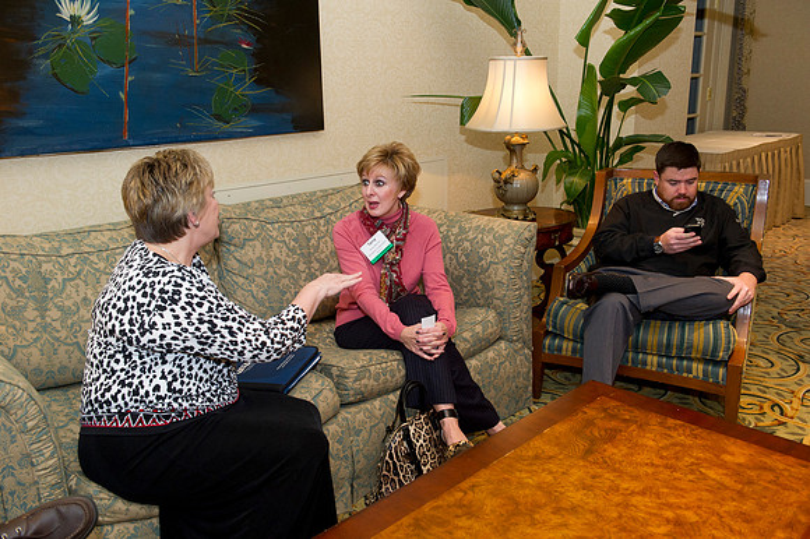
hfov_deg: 58.7
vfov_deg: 41.1
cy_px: 270
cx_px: 405
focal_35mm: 32
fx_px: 720
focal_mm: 32
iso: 2000
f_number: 5.6
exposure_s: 1/60
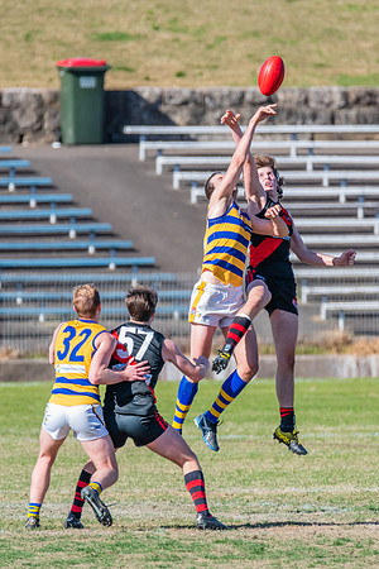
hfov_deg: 1.5
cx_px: 225
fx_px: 14212
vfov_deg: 2.3
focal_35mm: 900
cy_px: 284
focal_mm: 600
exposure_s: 1/1600
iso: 800
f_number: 8
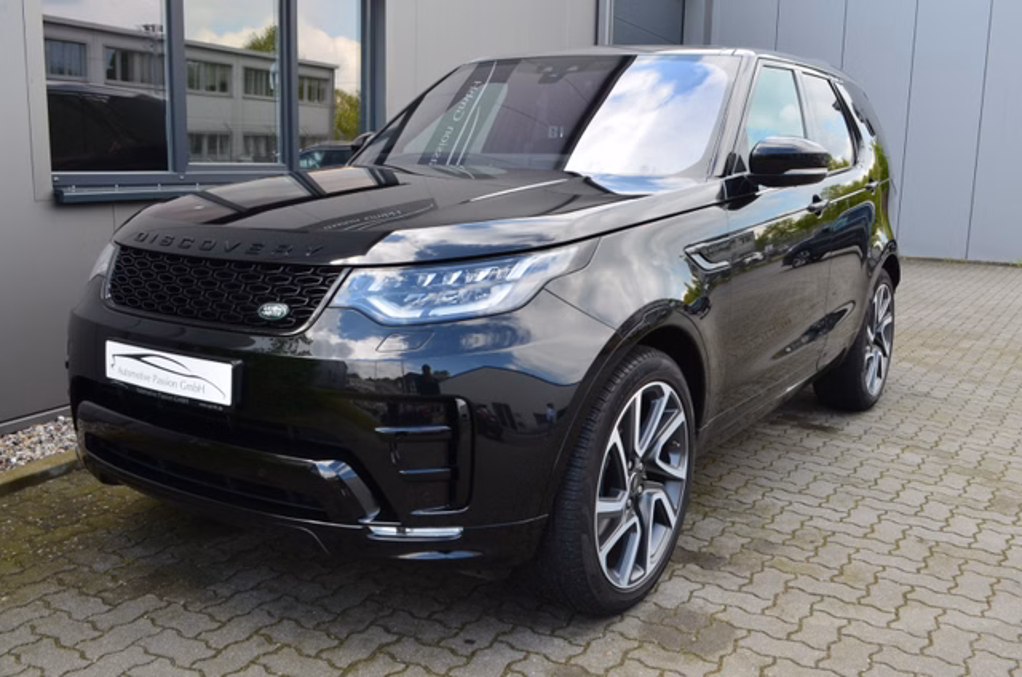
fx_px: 935
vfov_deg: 39.8
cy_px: 338
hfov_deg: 57.3
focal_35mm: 33
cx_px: 511
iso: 320
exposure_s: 1/60
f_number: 10
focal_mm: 22
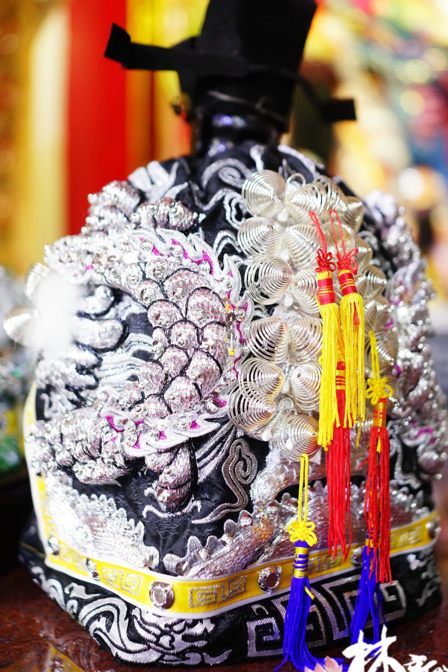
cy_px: 334
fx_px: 747
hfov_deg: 33.4
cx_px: 254
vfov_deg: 48.5
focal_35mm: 40
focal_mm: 35
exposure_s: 1/200
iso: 1600
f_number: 2
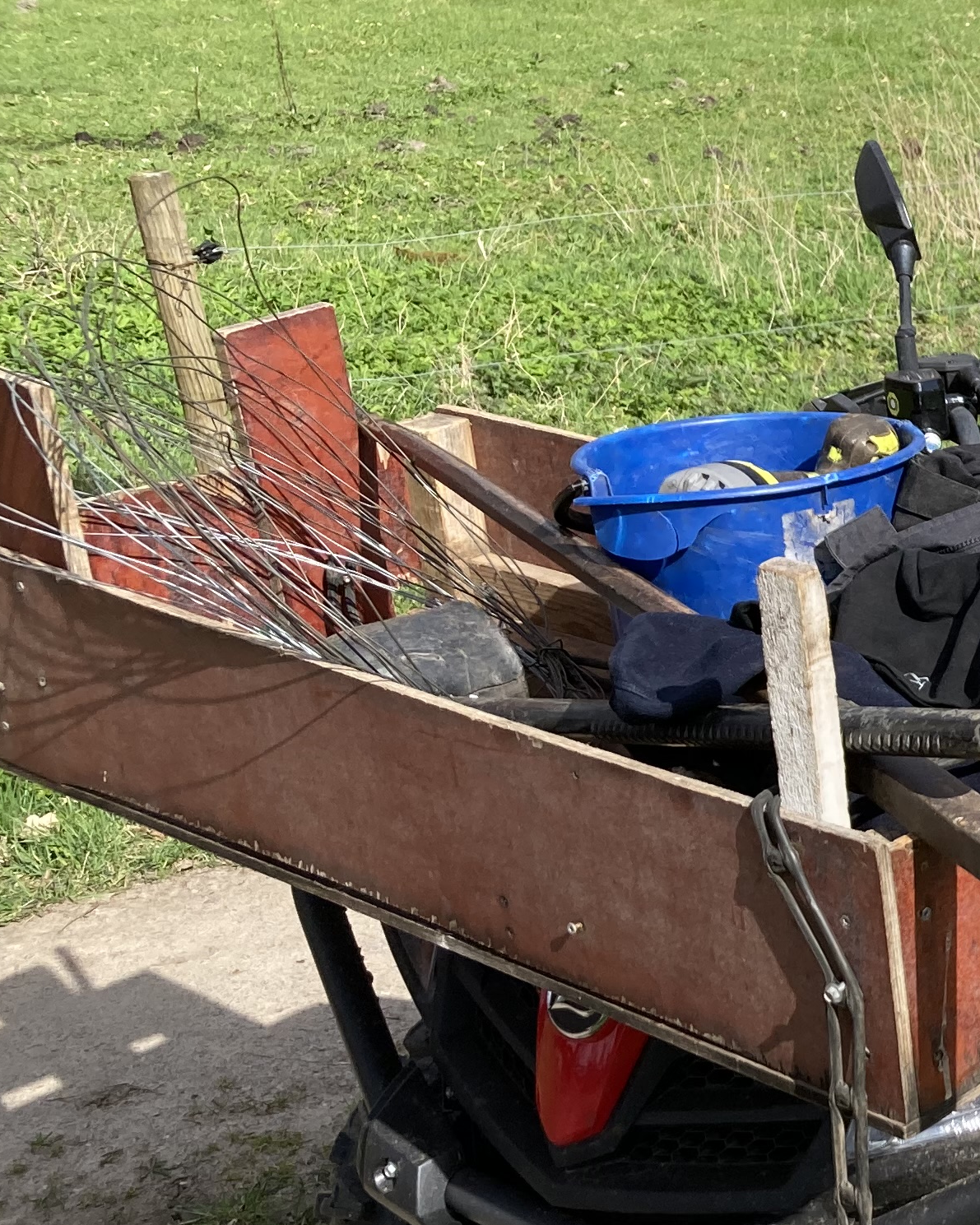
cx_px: 1504
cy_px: 744
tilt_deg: -19.7
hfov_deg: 18.2
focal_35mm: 74
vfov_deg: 25.7
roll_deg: +1.6
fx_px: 2683
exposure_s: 1/1171
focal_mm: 3.99
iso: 20
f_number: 1.8
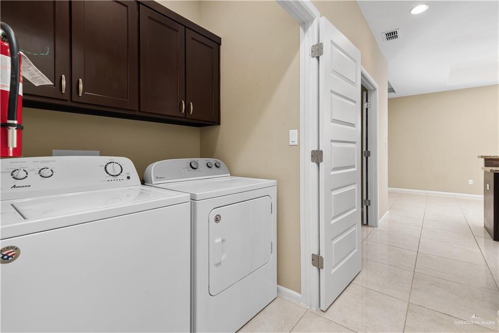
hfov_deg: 96.7
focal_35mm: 16
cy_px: 166
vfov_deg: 73.8
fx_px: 222
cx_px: 250
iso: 320
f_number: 8
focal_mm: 16
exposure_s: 1/6
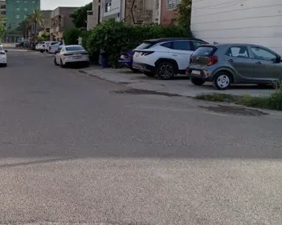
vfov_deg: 31.4
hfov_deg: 36.5
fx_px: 401
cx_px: 31
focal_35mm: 48
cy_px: 92
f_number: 1.8
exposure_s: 1/389
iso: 101
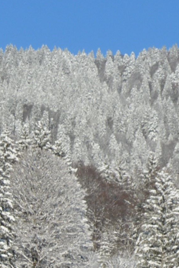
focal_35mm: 316
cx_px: -262
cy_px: 591
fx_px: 2355
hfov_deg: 4.3
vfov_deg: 6.3
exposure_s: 1/320
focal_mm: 30
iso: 100
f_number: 9
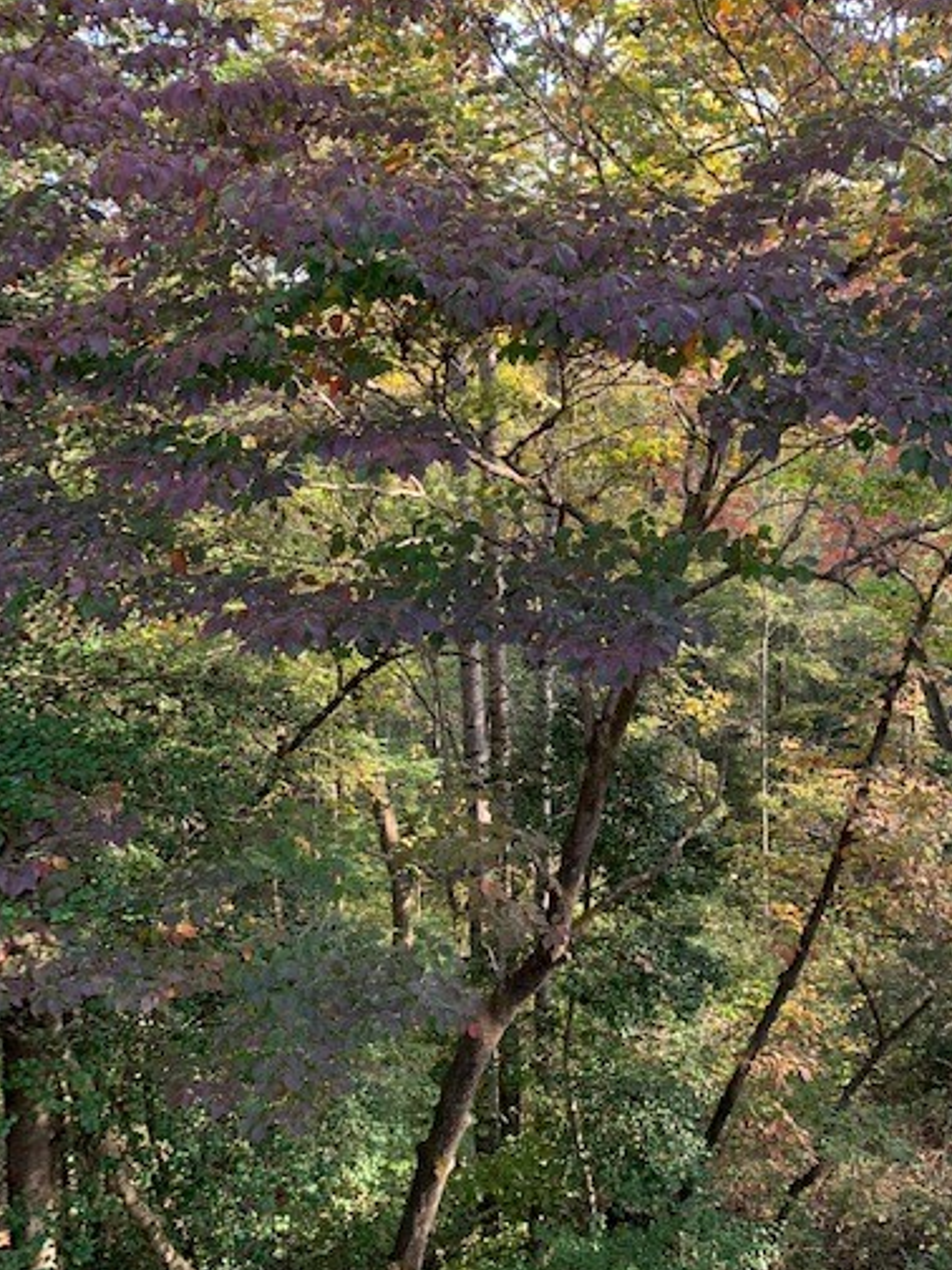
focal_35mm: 33
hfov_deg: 42.6
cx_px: 592
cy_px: 612
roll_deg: +1.2
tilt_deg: -8.6
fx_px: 1210
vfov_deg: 55.3
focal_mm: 4.25
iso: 80
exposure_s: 1/121
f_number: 1.8
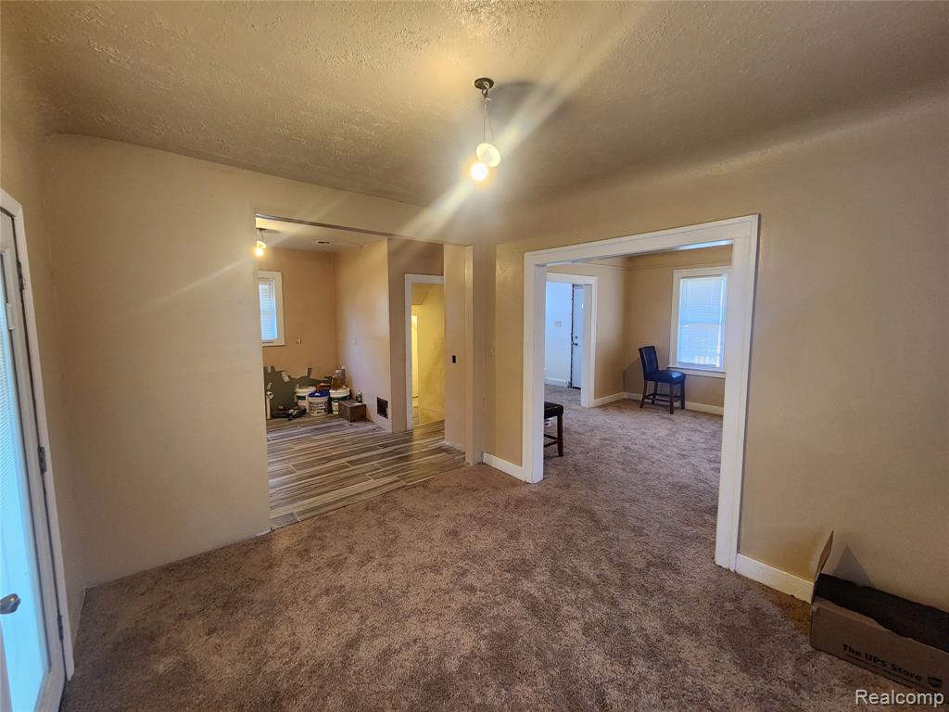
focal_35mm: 13
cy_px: 356
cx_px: 474
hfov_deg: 106.2
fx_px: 356
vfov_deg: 89.9
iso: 400
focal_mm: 2.2
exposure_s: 1/60
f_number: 2.2
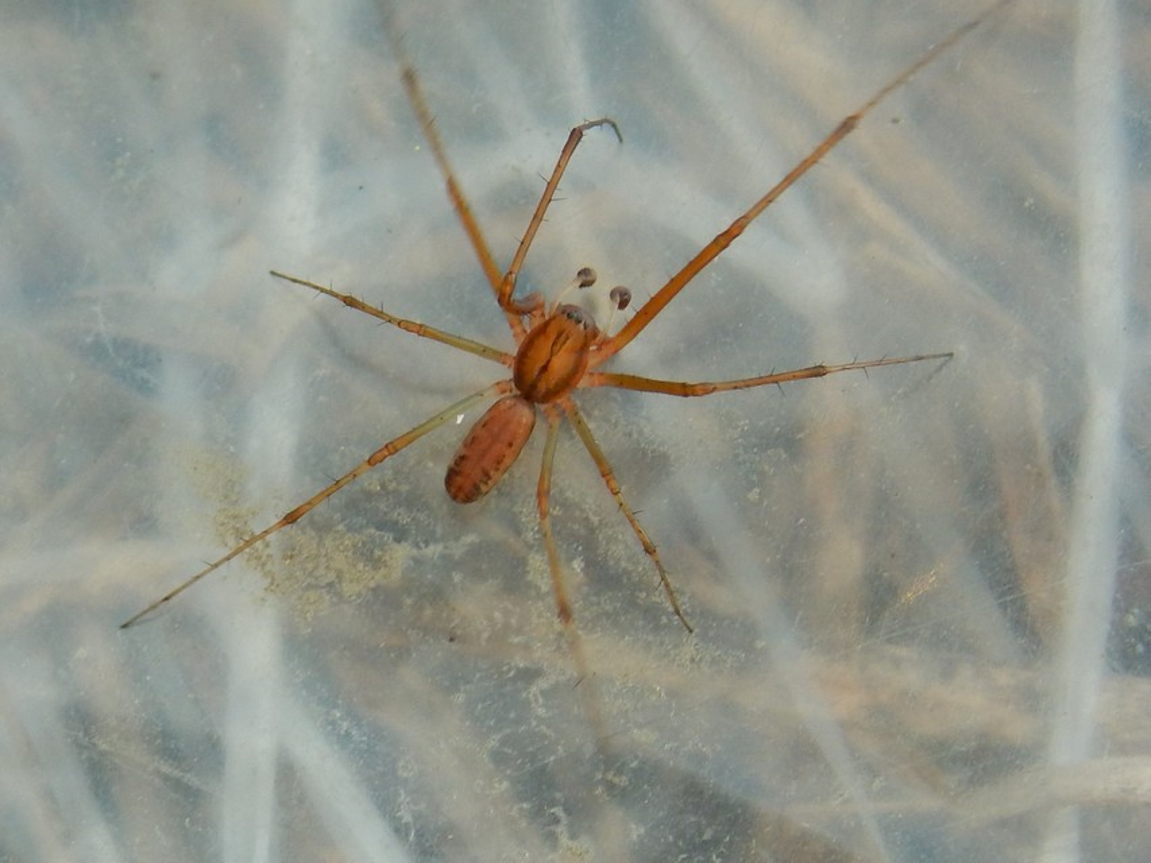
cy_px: 432
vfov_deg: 14.2
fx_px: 3459
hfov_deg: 18.9
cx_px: 576
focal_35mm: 104
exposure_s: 1/250
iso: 140
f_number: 4.5
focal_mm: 18.7
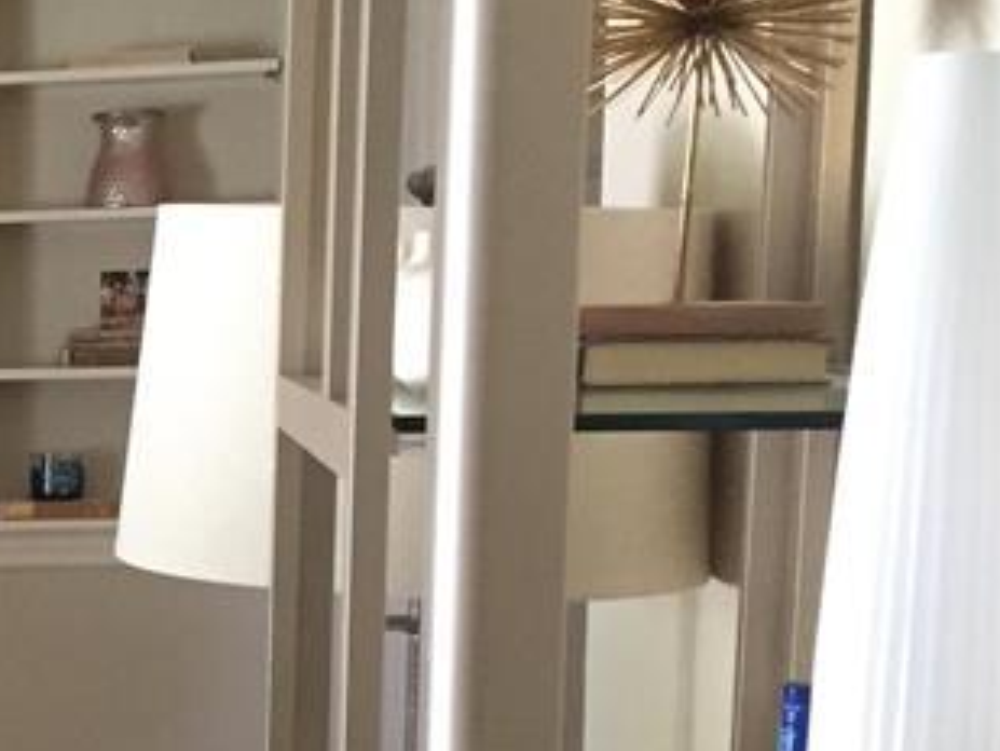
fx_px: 2774
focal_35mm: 96
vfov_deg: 15.1
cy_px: 764
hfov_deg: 18.3
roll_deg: +1.2
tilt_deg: -10.5
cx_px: -469
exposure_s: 1/30
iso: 200
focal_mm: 4.15
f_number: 2.2
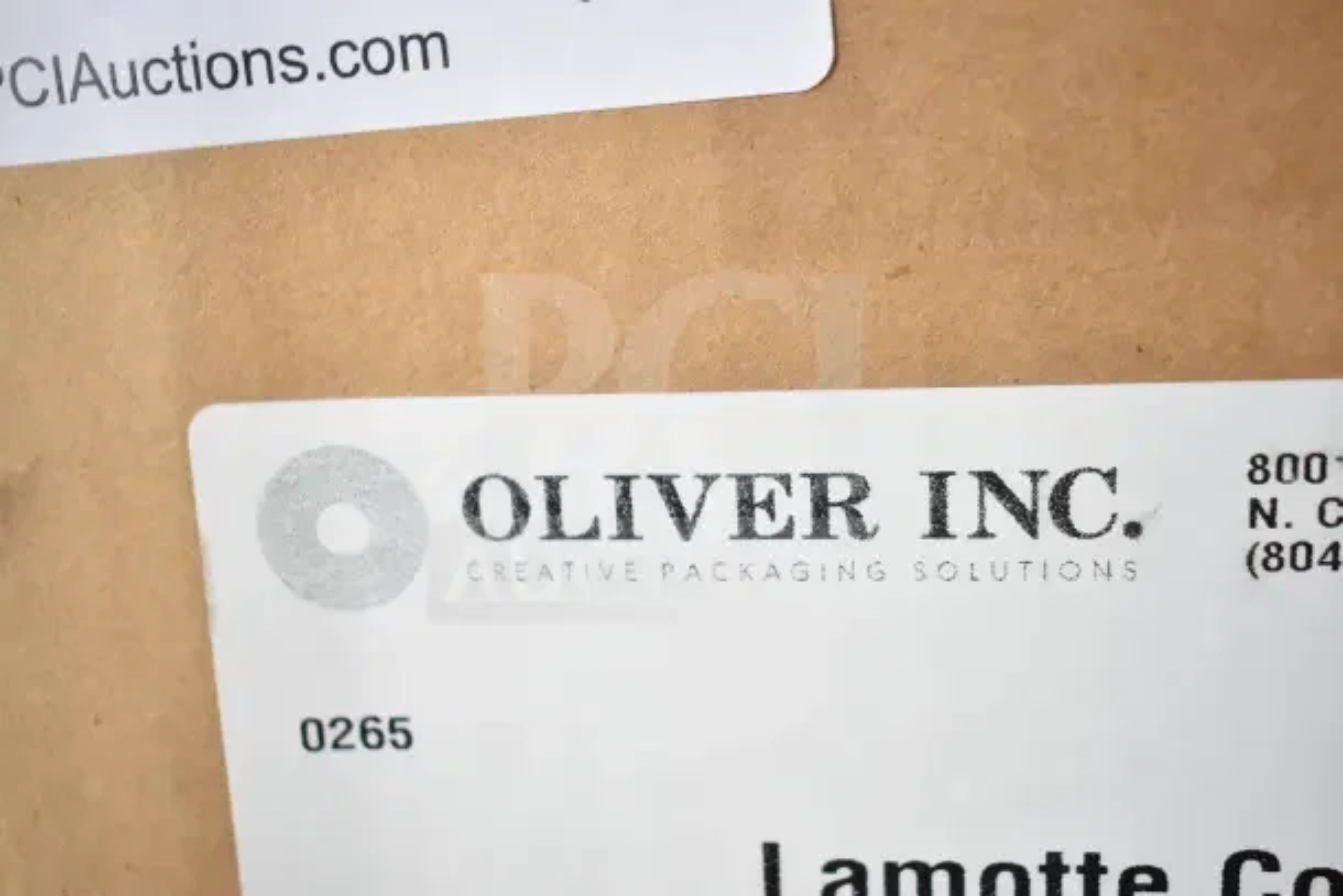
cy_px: 448
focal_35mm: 45
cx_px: 672
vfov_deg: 29.9
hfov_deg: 43.6
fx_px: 1679
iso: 640
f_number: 4.2
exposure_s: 1/50
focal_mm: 30
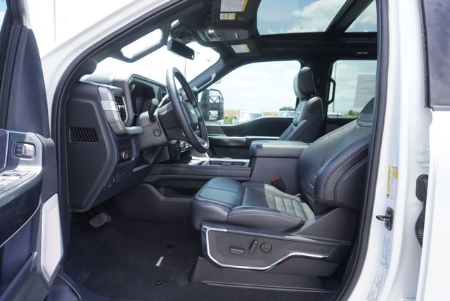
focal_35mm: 24
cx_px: 225
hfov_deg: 73.7
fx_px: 300
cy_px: 150
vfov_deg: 53.2
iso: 100
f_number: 5
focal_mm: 16
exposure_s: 1/100
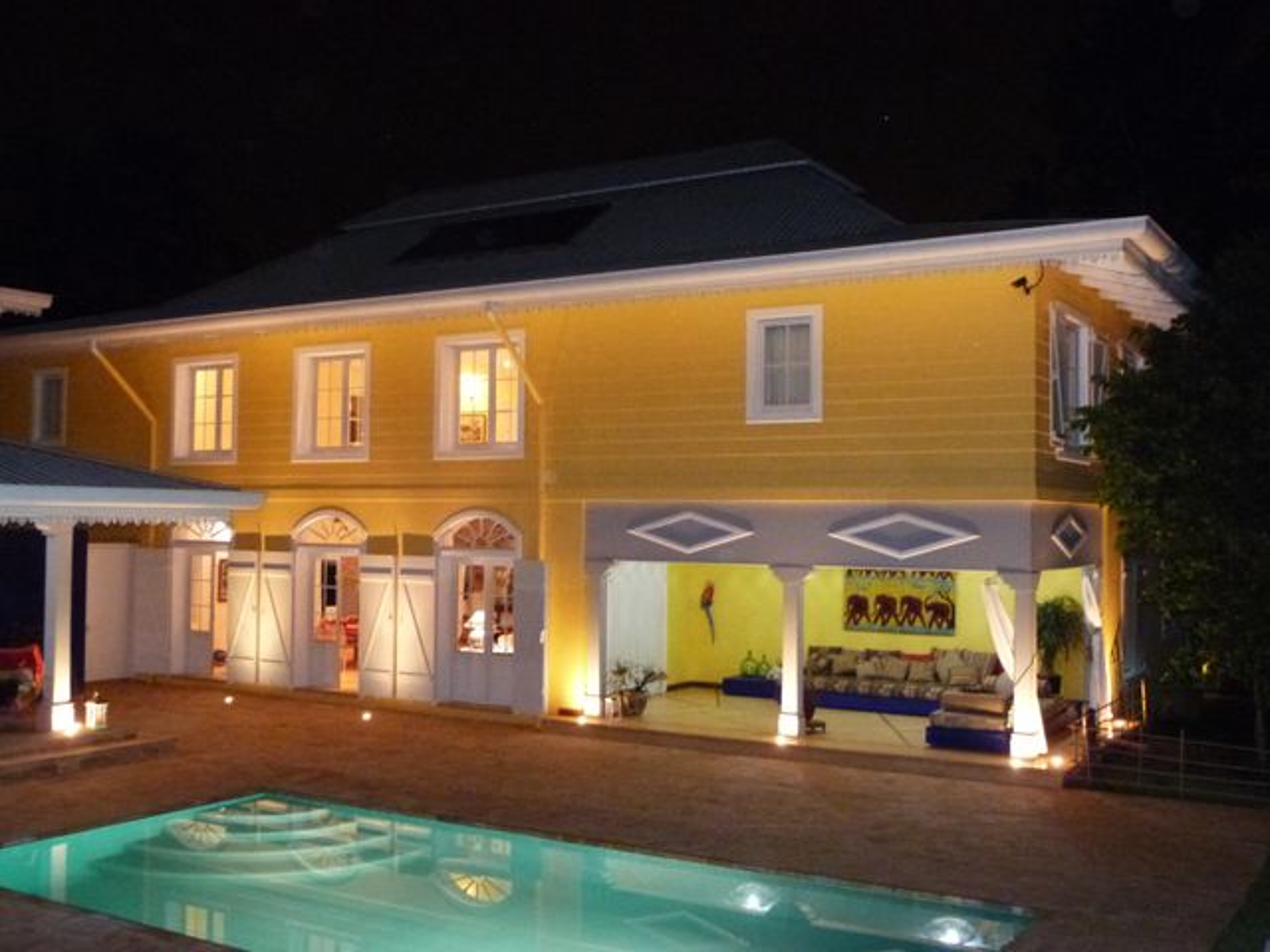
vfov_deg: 38.7
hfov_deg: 50.1
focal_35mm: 37
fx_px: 1357
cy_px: 476
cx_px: 635
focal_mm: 6.5
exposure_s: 1/6
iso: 800
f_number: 3.1
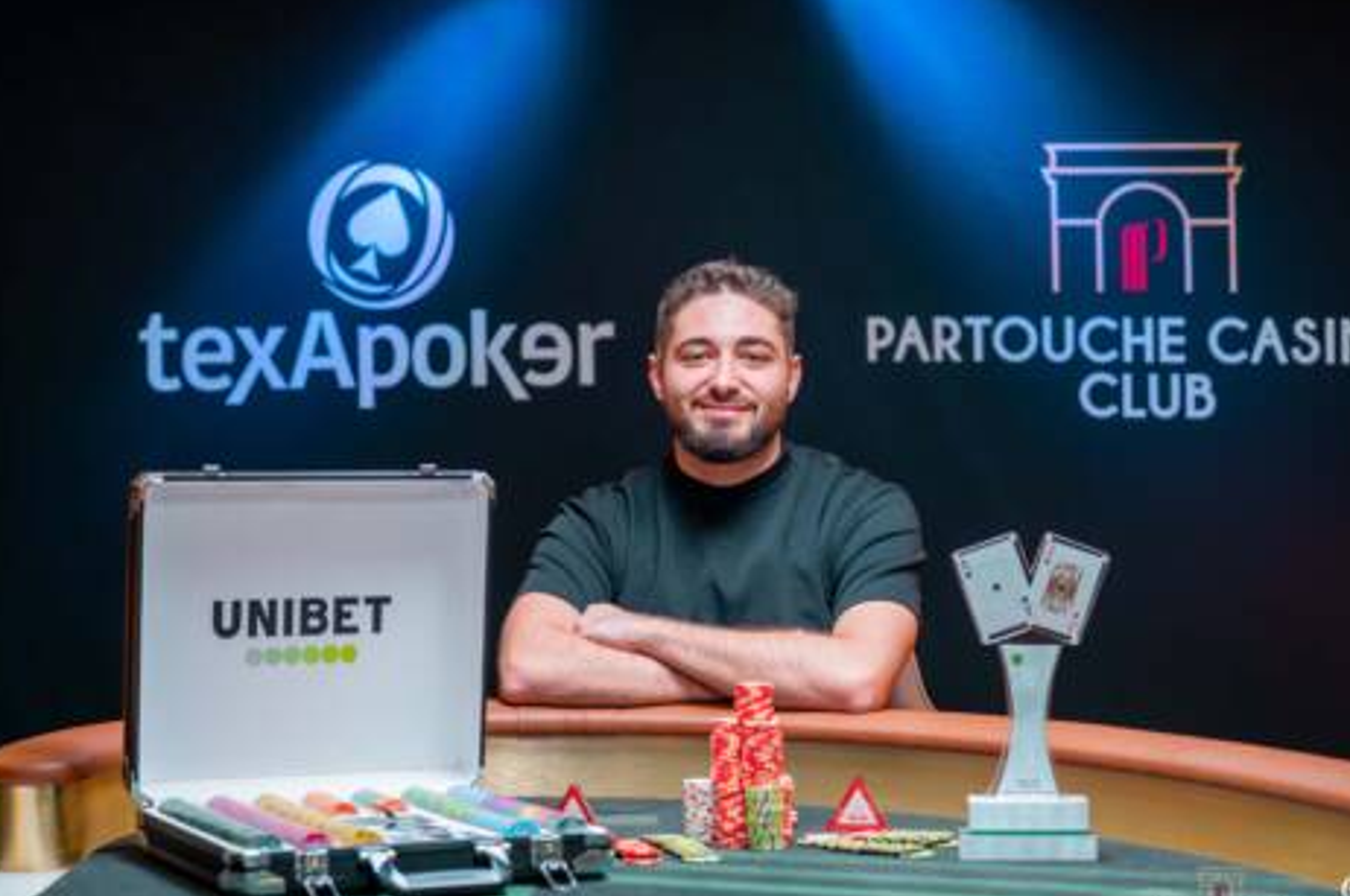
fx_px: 2922
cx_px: 710
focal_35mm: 78
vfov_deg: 17.5
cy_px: 471
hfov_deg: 26.0
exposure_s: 1/250
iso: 800
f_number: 3.5
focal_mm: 72
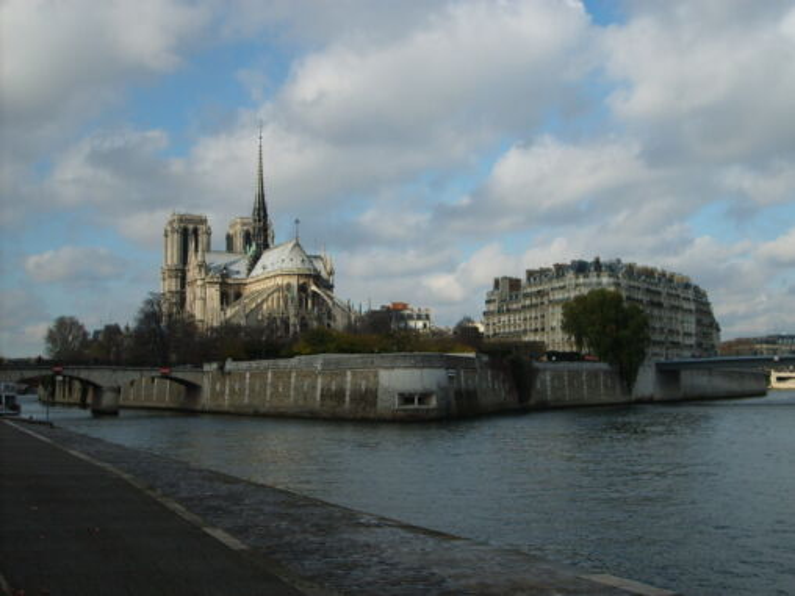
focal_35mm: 43
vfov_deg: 33.6
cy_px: 298
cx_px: 398
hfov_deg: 43.9
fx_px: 988
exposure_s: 1/1000
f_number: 3
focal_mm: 7.2
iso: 50
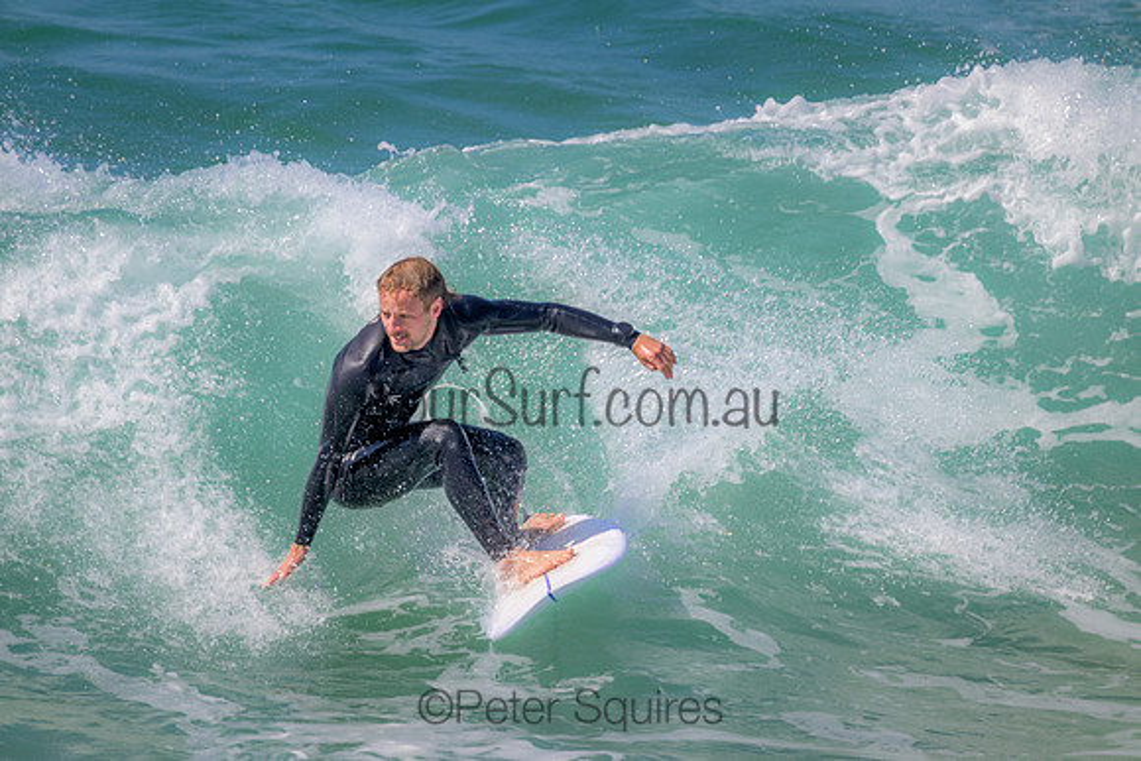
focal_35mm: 800
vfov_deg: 1.7
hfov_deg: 2.6
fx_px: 25360
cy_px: 380
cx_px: 570
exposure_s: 1/1000
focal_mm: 800
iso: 560
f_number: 11
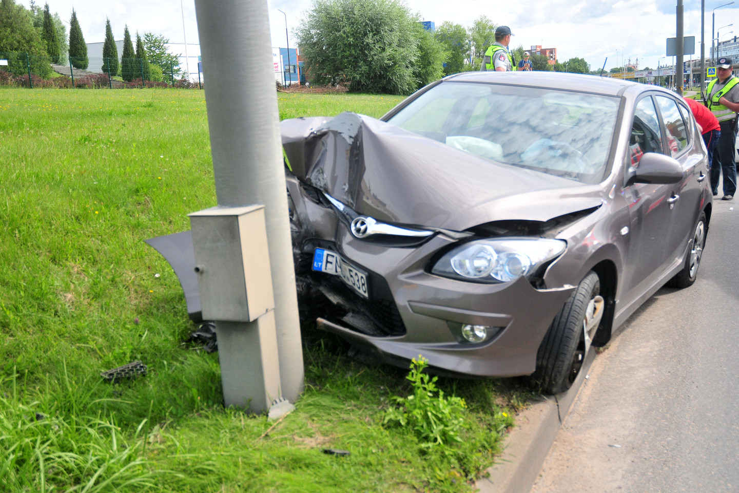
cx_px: 370
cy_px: 246
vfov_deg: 33.0
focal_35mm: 40
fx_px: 831
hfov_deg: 47.9
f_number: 3.8
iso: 400
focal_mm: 27
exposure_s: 1/1250
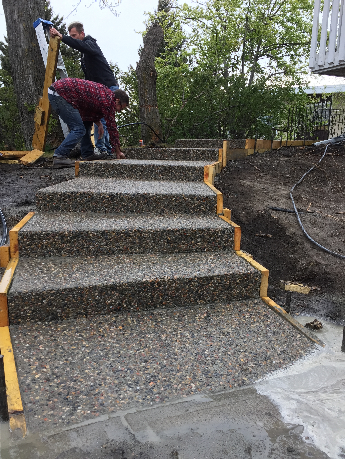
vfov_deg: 61.7
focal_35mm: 29
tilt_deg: -11.7
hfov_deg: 48.2
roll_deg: -1.5
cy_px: 230
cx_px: 172
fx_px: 385
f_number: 2.2
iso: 40
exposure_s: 1/120
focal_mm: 4.15
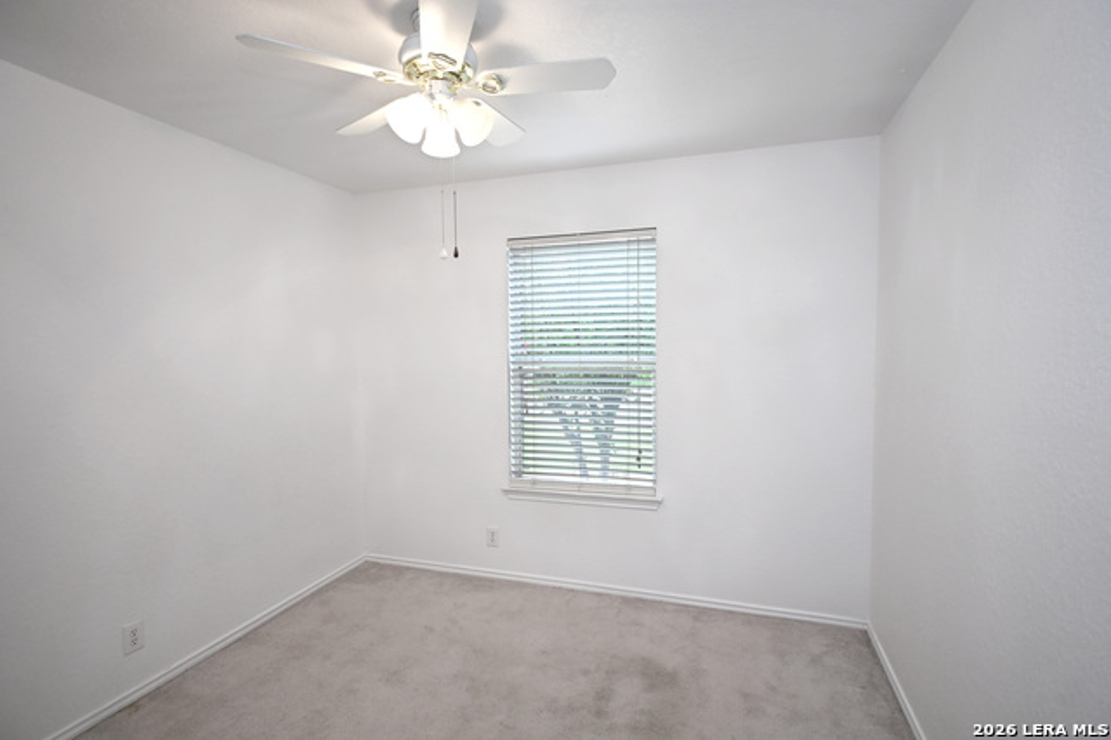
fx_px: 555
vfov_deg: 67.3
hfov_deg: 90.0
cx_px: 556
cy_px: 370
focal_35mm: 18
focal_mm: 12
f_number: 3.5
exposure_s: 1/20
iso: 90
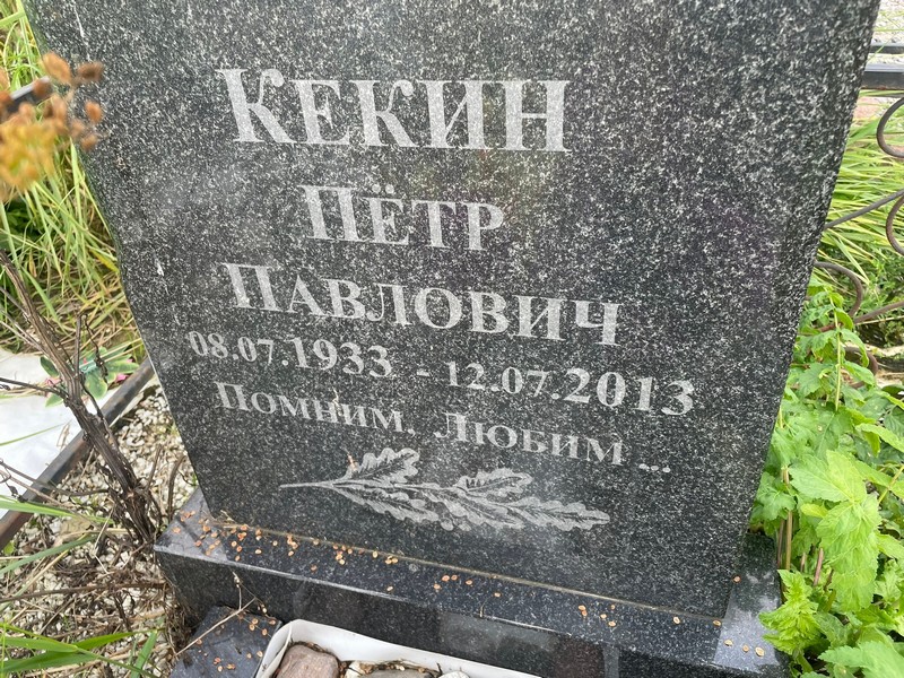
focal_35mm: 26
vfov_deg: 53.1
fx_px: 679
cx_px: 452
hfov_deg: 67.3
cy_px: 339
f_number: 1.6
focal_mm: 4.2
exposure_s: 1/287
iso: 32
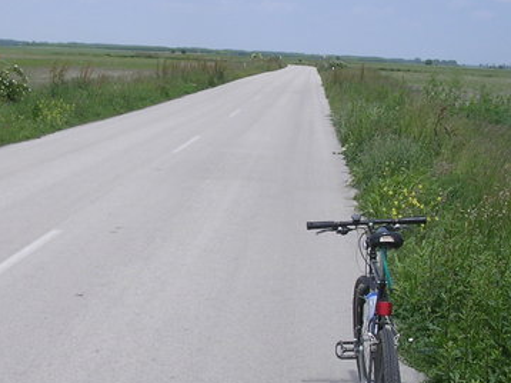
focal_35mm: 68
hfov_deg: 28.1
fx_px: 1003
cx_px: 124
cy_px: 186
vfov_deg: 21.6
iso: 100
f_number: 5.6
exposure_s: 1/343
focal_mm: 5.8
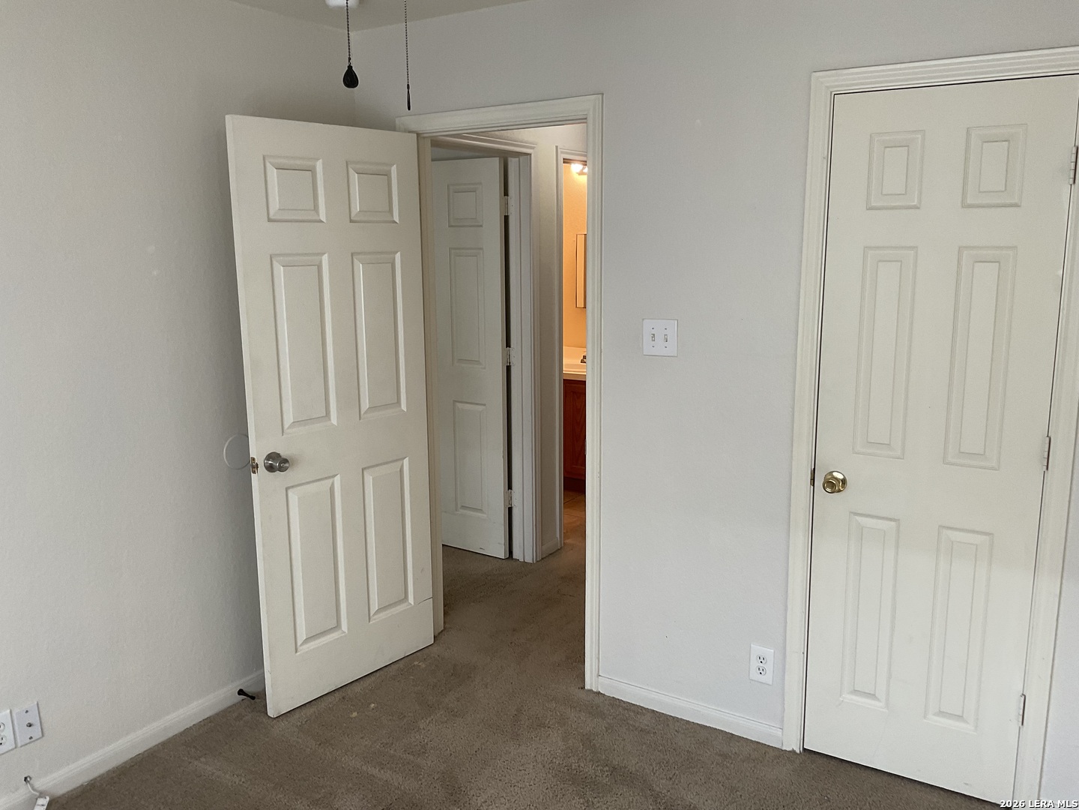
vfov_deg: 48.2
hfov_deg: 61.7
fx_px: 904
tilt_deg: -11.1
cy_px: 405
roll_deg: -0.1
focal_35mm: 29
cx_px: 540
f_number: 1.8
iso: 50
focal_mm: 3
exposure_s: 1/60
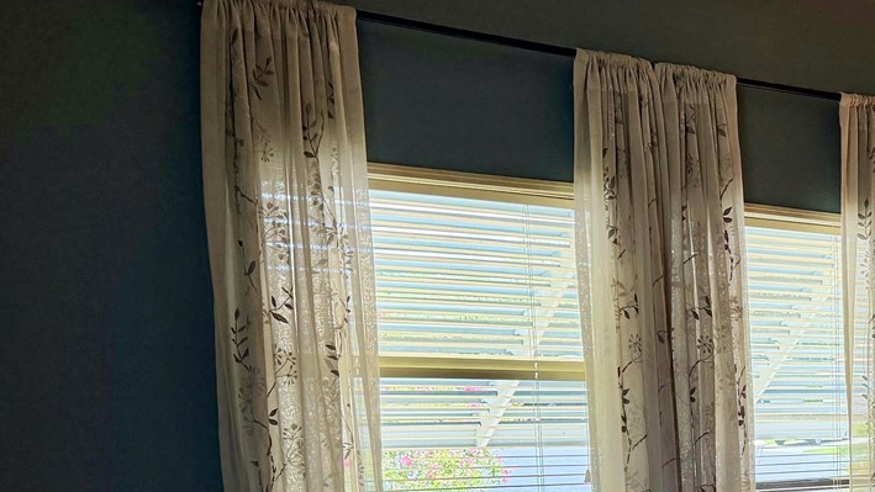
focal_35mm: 59
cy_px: 588
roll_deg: +0.3
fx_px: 1369
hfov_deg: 32.7
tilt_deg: -8.6
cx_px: 869
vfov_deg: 19.2
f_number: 1.78
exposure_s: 1/189
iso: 200
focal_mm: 6.76
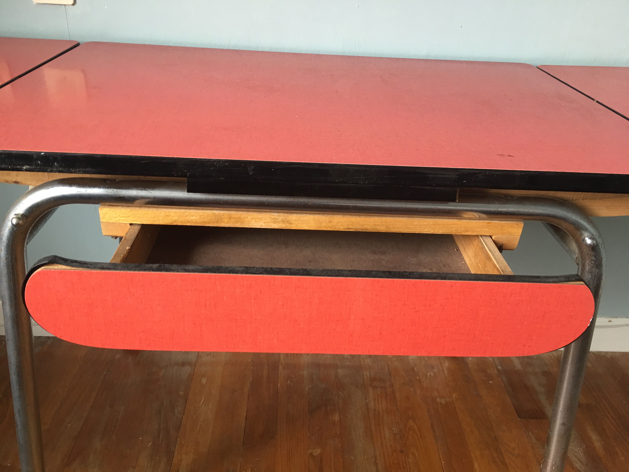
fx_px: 527
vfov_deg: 48.2
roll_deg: -3.8
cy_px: 236
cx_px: 314
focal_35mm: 29
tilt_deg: -26.9
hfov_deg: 61.7
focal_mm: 4.15
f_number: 2.2
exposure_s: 1/17
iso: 50
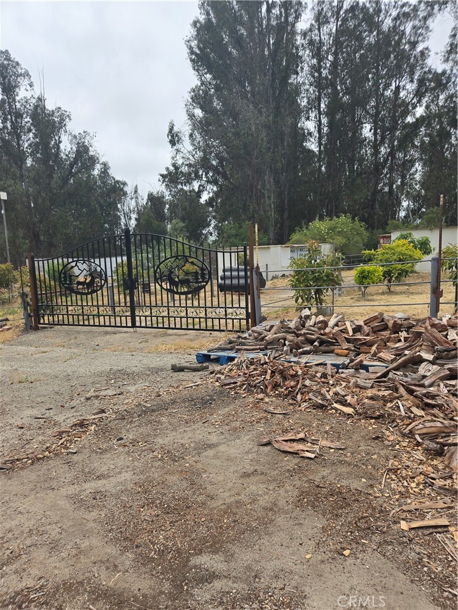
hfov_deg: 58.9
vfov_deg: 73.9
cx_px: 229
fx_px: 406
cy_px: 305
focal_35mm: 23
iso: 40
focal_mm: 5.4
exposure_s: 1/2921
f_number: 1.8
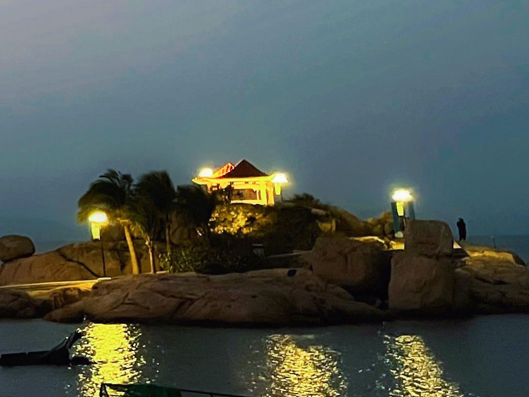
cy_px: -200
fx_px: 1467
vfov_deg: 14.4
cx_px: -275
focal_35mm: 96
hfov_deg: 18.1
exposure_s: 1/25
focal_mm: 4.2
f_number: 1.6
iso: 500
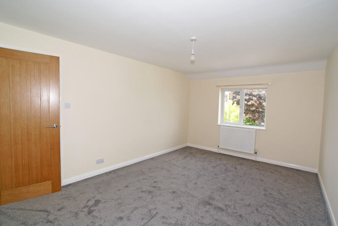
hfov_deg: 94.9
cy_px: 113
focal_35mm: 16
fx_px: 155
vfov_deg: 72.2
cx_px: 169
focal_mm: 11
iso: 100
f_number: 6.3
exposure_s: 1/40
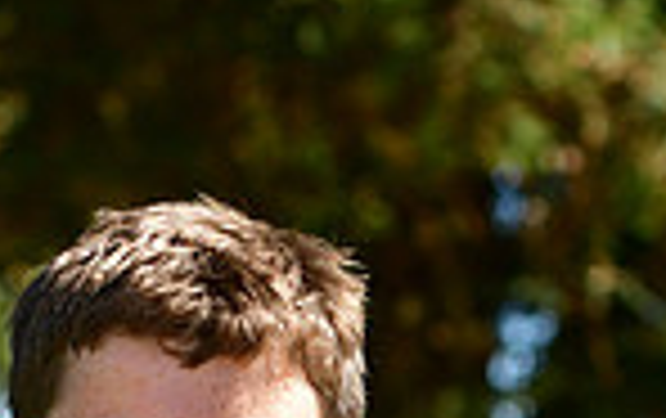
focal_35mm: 467
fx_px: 8489
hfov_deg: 4.5
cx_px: 128
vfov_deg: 2.8
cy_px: 706
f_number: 4.5
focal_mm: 78
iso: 400
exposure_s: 1/2500
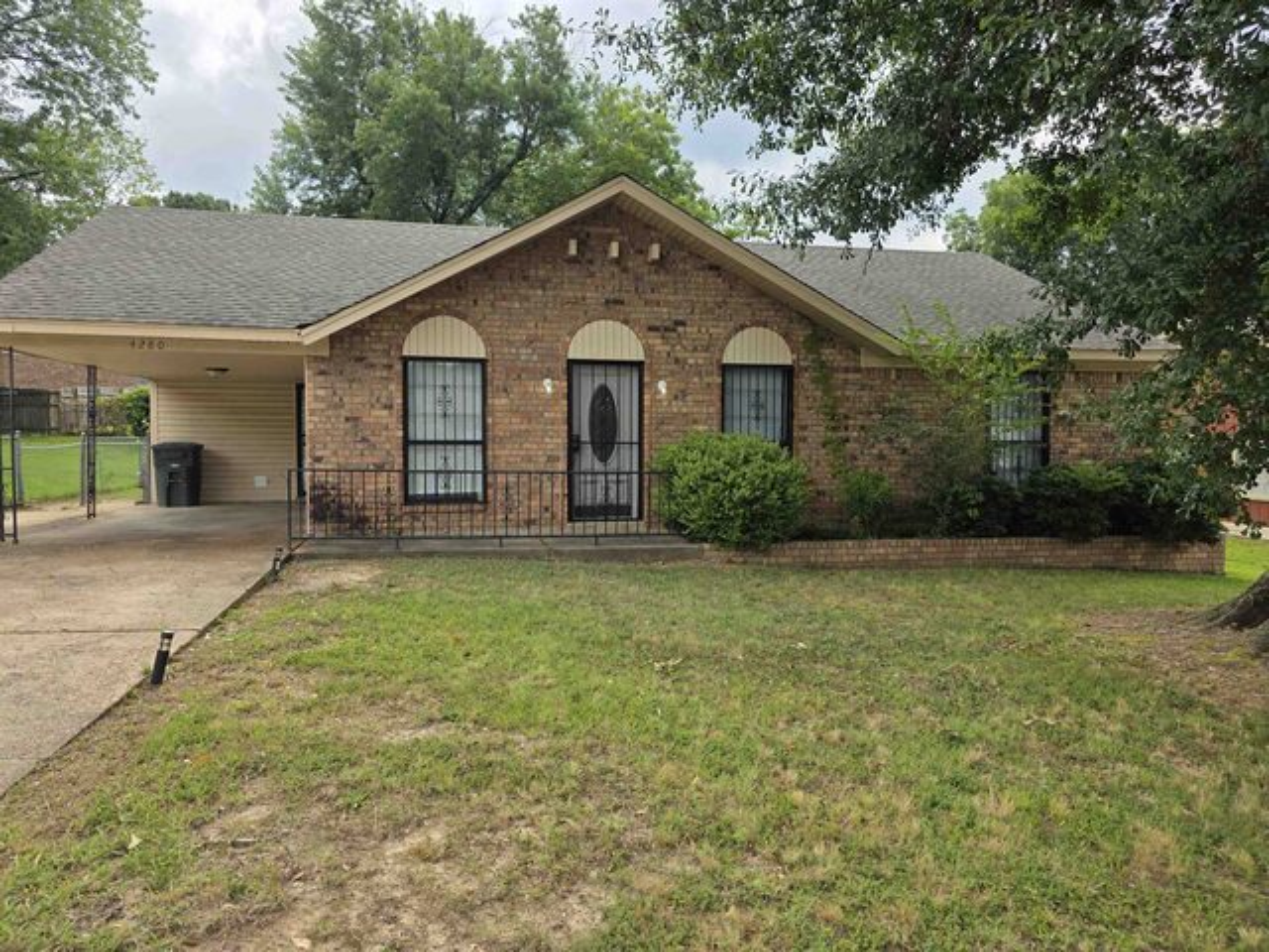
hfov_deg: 73.9
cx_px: 634
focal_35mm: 23
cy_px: 476
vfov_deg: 58.9
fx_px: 843
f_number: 1.7
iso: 80
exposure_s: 1/2859
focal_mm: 6.3
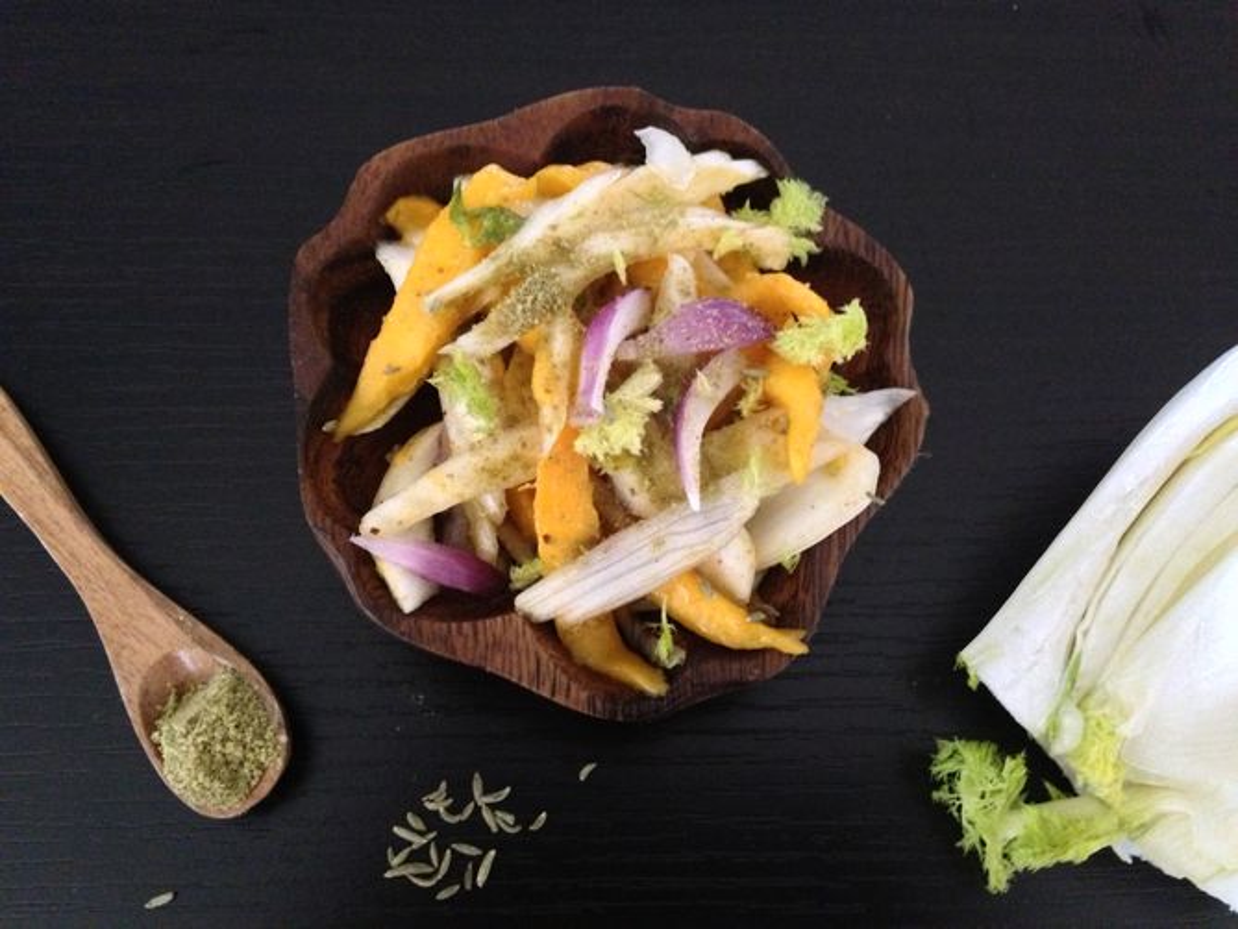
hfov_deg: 55.3
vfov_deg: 43.0
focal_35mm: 33
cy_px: 464
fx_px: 1180
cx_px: 619
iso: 800
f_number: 2.4
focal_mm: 4.13
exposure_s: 1/15
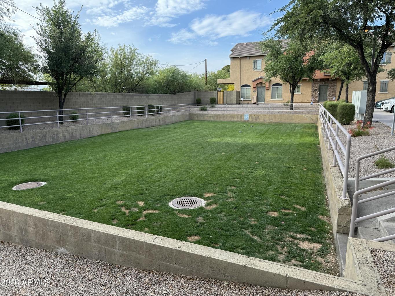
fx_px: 274
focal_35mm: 24
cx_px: 198
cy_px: 148
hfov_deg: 71.6
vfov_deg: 56.8
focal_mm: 6.76
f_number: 1.78
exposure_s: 1/796
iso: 100
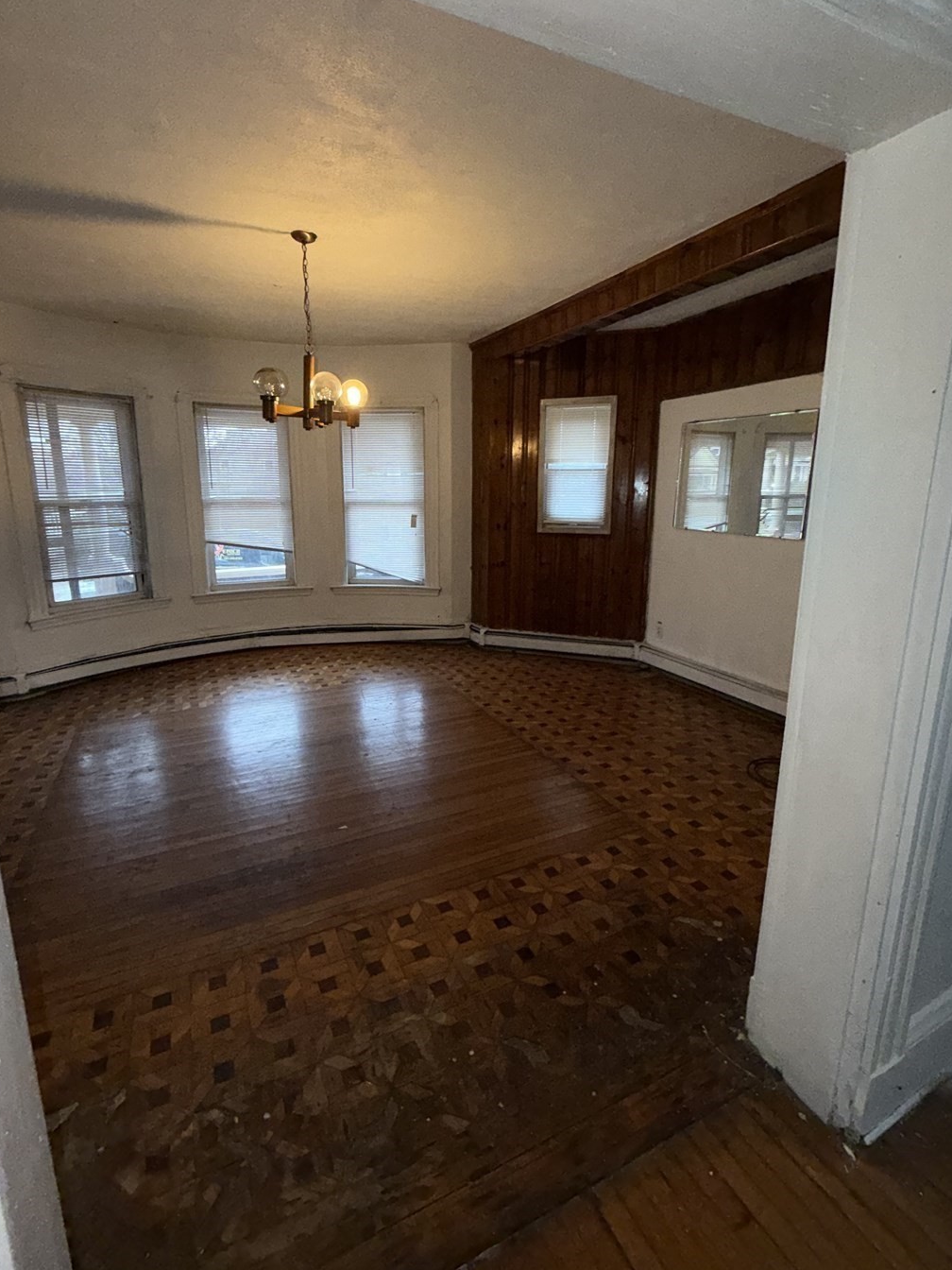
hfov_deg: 78.0
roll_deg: +0.3
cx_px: 447
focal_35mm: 16
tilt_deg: -11.8
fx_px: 587
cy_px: 612
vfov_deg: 94.5
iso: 160
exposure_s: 1/60
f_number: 2.2
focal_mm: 2.22
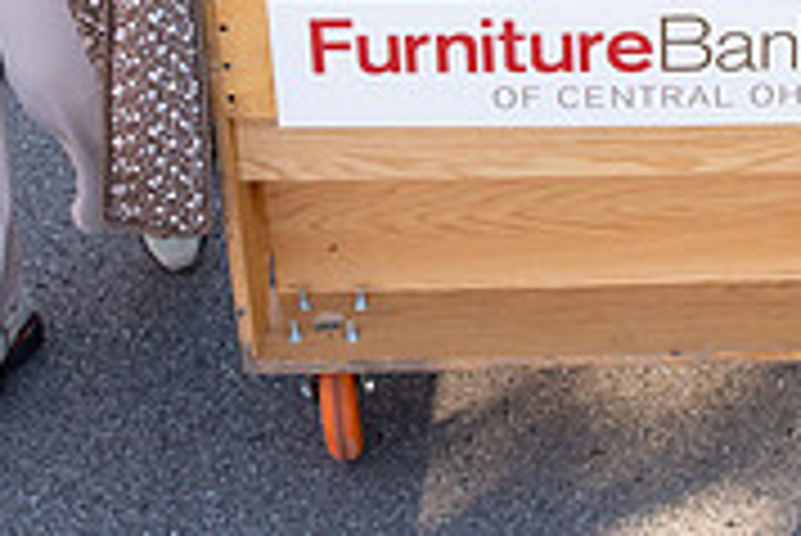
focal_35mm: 92
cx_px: 569
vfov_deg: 14.6
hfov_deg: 22.0
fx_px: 2049
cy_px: -30
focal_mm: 24
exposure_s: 1/200
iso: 800
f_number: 7.1
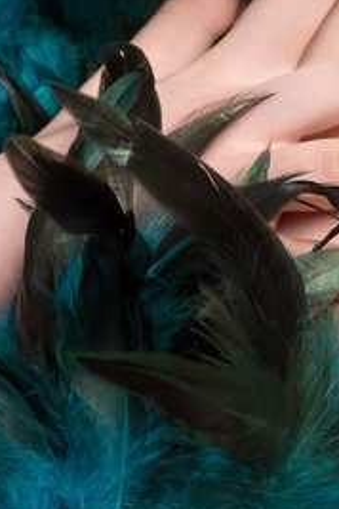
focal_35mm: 305
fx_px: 4308
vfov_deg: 6.7
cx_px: 434
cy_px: -260
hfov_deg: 4.5
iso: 200
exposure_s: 1/160
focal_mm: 85
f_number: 9
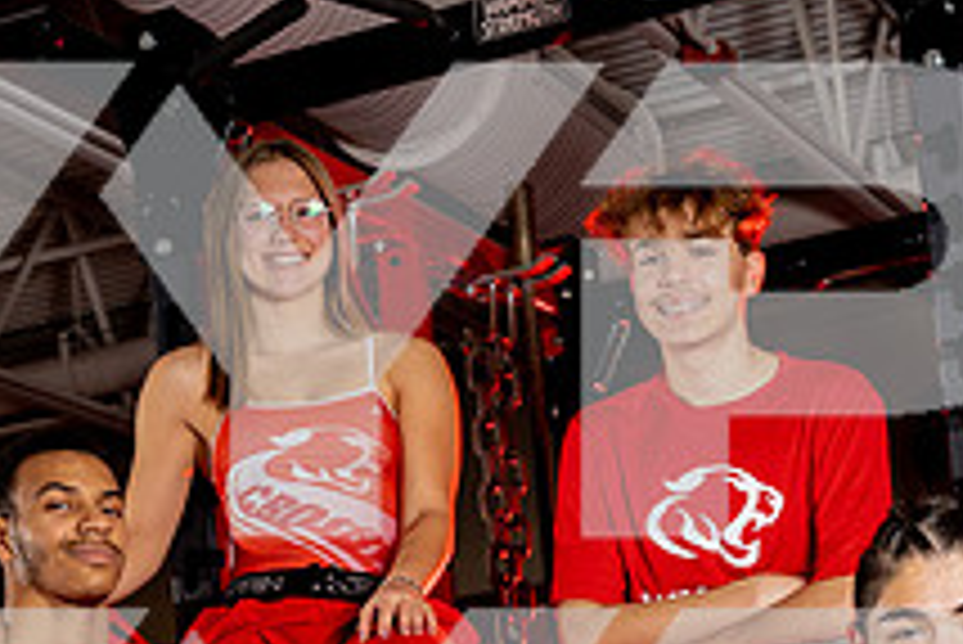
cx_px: 508
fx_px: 2757
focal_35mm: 103
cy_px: 849
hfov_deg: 19.8
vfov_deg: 12.9
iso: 400
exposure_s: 1/250
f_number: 7.1
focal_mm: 38
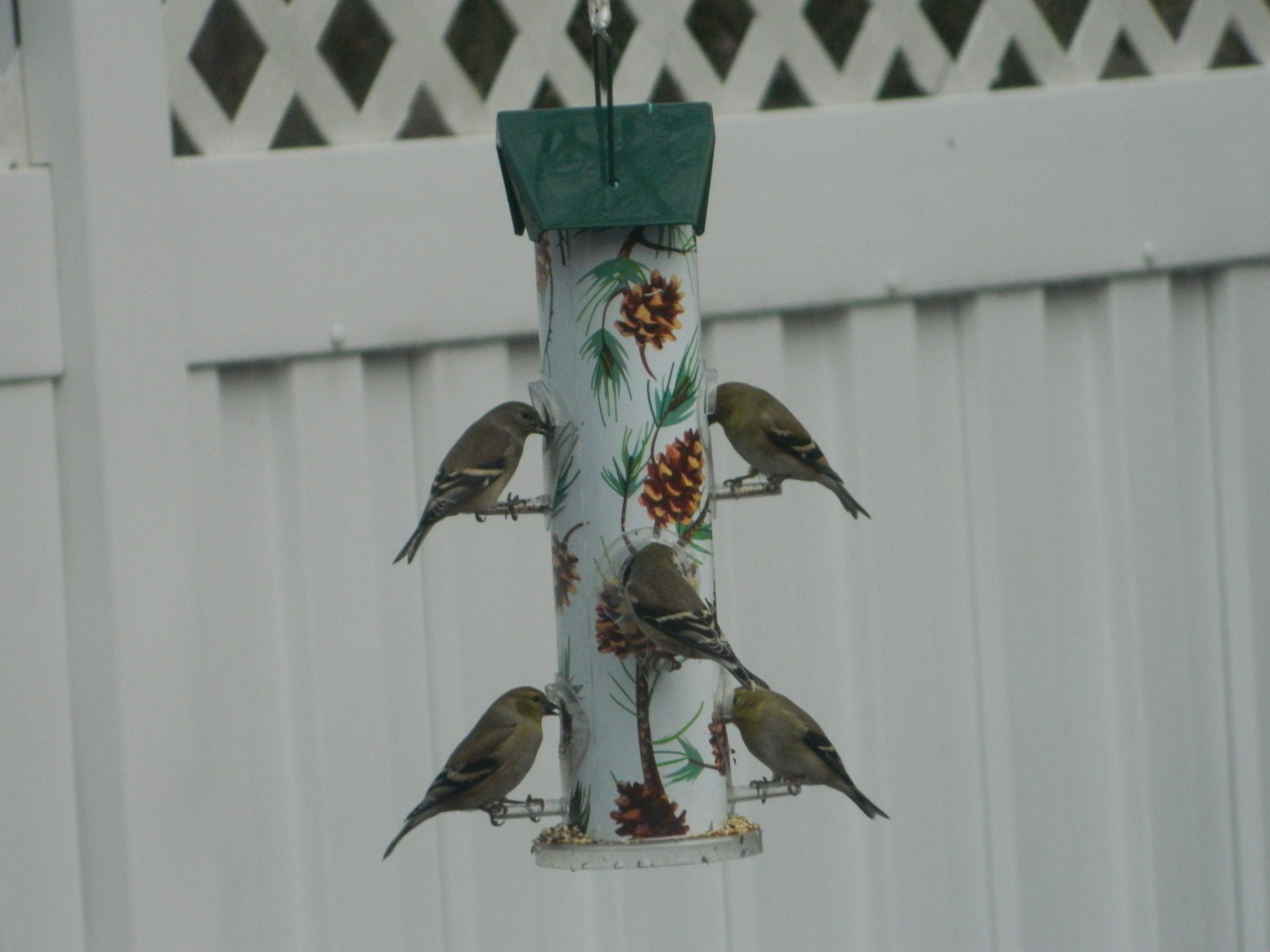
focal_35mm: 525
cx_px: 635
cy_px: 476
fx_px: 19261
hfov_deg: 3.8
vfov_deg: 2.8
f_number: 5.8
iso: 360
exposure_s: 1/500
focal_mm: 94.5
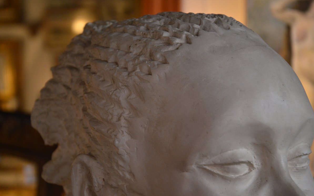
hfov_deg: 25.8
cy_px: 96
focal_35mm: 80
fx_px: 685
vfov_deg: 16.3
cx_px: 158
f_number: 5
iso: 800
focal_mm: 52
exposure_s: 1/30
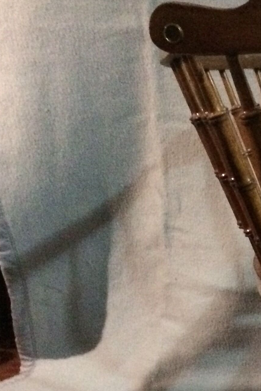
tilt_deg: -12.1
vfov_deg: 26.5
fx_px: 826
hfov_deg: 16.7
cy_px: 270
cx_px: 362
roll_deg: +1.5
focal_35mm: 76
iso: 640
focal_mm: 4.15
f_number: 2.2
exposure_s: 1/17
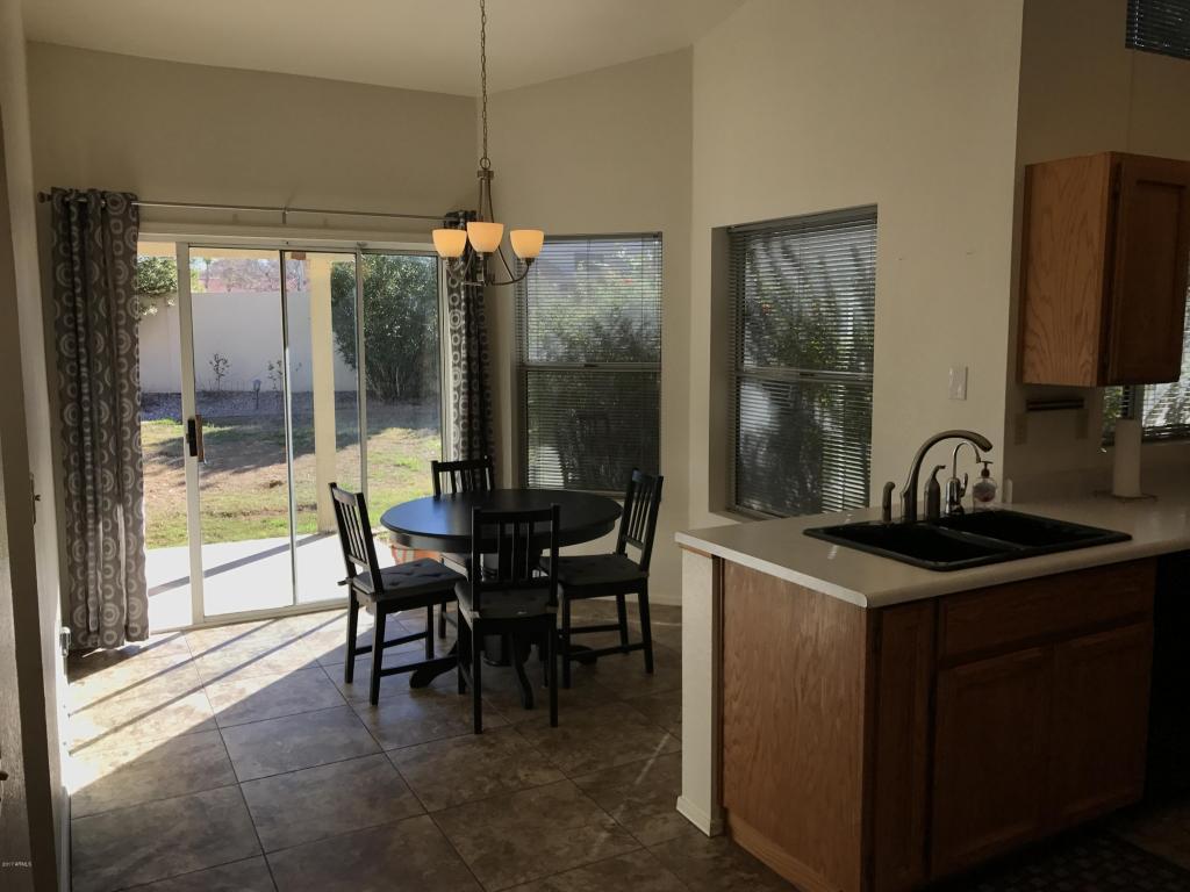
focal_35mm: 28
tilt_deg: -6.4
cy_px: 446
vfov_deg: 49.7
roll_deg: +0.7
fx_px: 963
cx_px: 595
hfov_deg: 63.4
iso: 20
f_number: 1.8
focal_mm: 3.99
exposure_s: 1/493
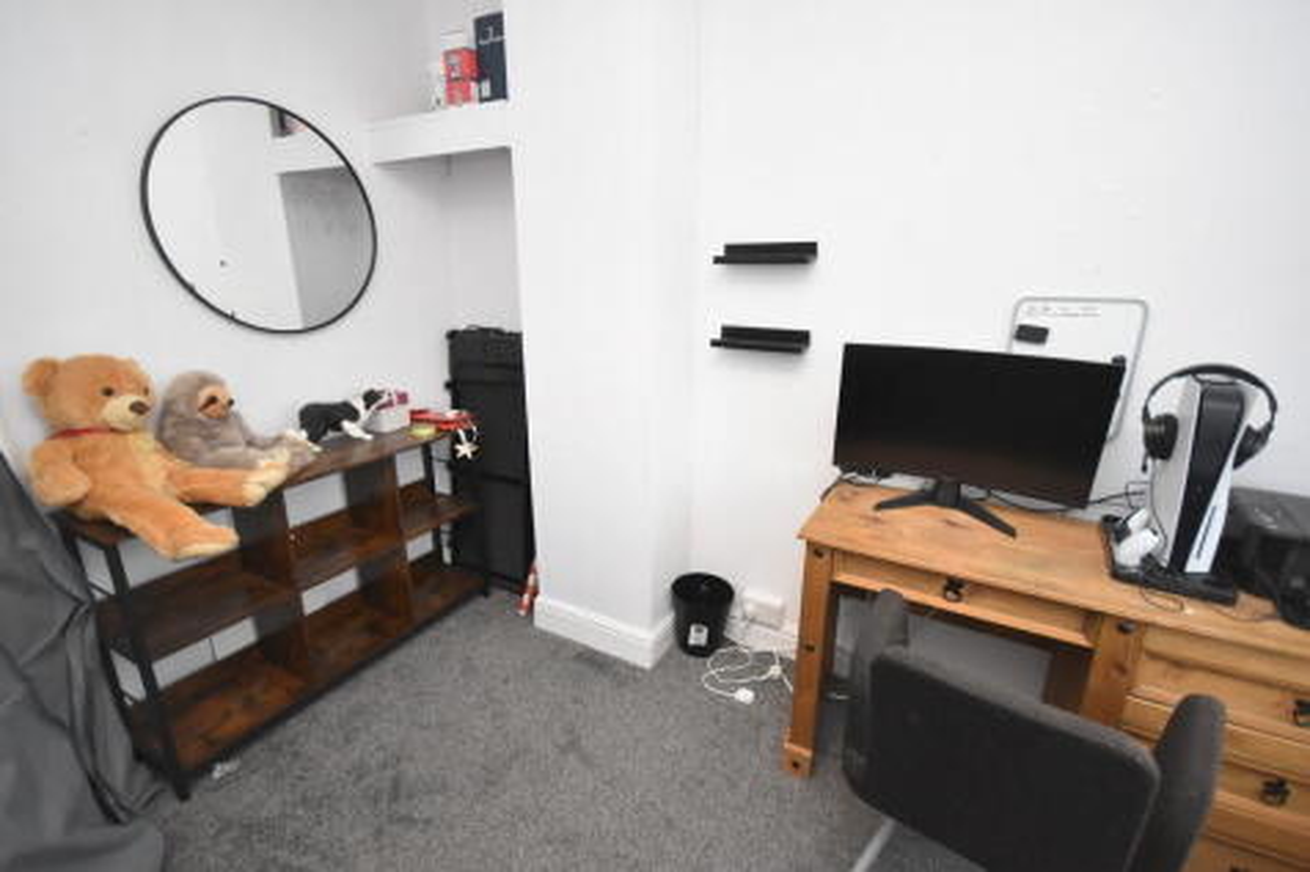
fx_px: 546
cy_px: 436
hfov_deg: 100.4
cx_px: 655
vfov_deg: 77.3
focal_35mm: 15
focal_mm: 10
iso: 2000
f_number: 4
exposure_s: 1/60
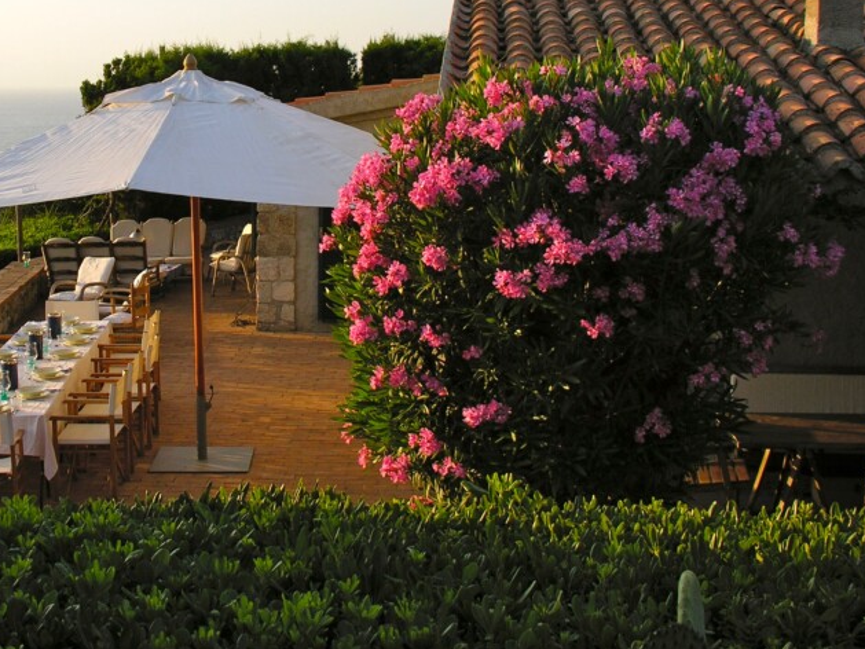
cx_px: 198
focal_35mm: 57
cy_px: 170
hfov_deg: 33.0
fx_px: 1425
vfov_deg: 25.4
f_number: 5
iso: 50
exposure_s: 1/110
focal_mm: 8.9
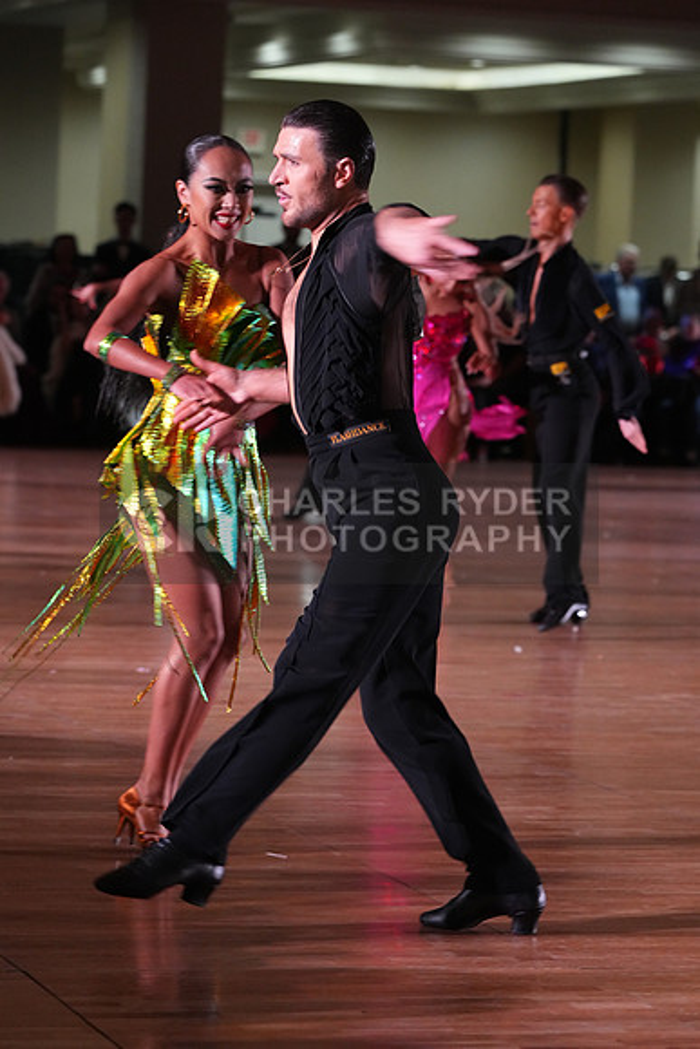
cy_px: 524
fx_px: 4314
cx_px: 350
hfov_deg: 9.3
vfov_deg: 13.9
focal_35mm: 148
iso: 4000
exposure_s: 1/200
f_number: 5.6
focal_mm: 148
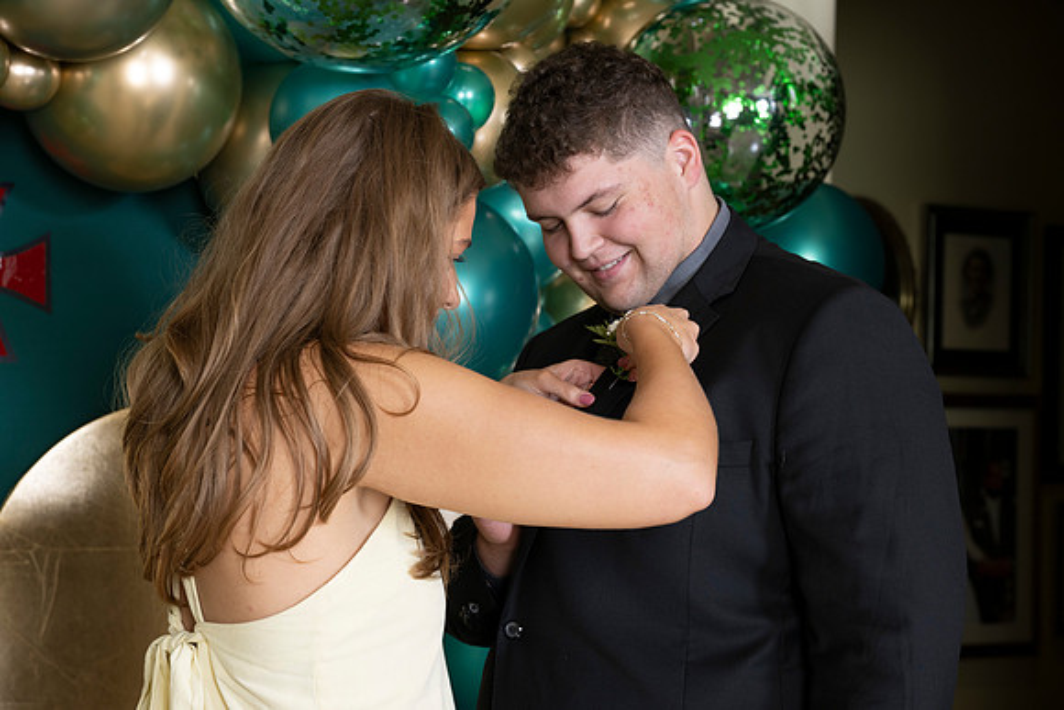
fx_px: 2217
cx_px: 532
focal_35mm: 75
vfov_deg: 18.2
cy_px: 355
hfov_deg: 27.0
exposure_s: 1/125
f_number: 7.1
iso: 320
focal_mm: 75
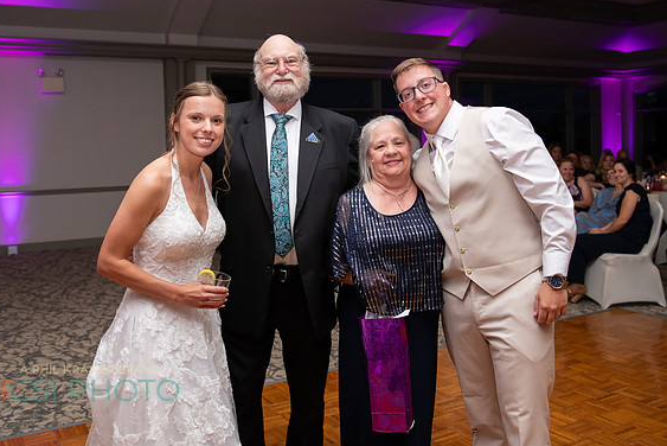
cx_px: 325
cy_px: 177
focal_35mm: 39
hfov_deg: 49.5
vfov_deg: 34.1
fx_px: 723
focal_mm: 30
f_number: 4
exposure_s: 1/160
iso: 800
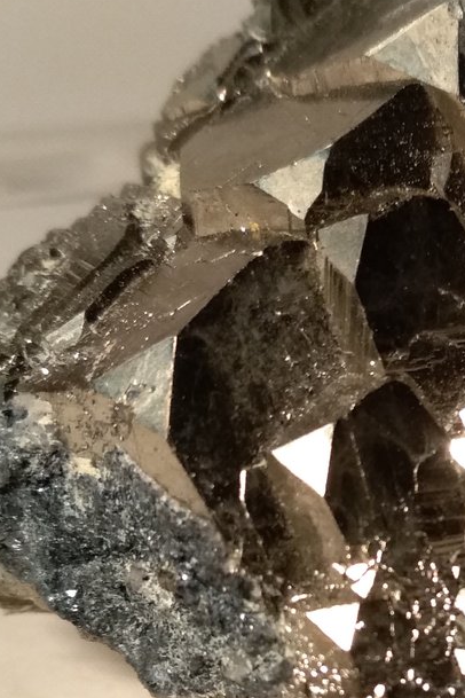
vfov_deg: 28.2
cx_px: 515
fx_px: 1376
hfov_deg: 18.4
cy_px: 497
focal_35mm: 71
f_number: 2
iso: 247
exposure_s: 1/33.3
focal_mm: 3.54
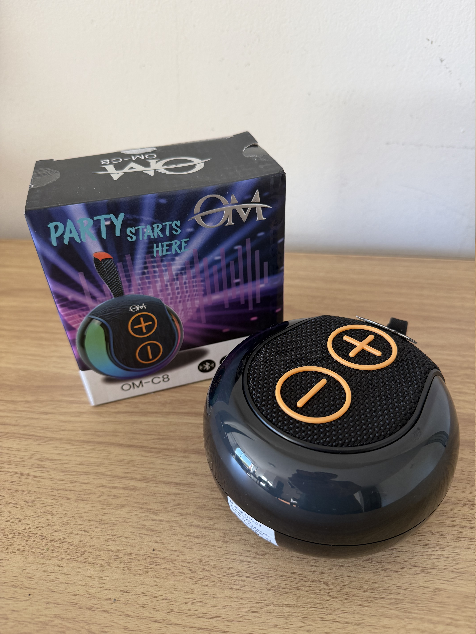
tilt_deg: -37.7
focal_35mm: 24
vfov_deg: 71.6
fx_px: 440
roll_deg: +3.3
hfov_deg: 56.8
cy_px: 317
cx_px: 238
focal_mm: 6.76
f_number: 1.78
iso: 200
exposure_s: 1/121
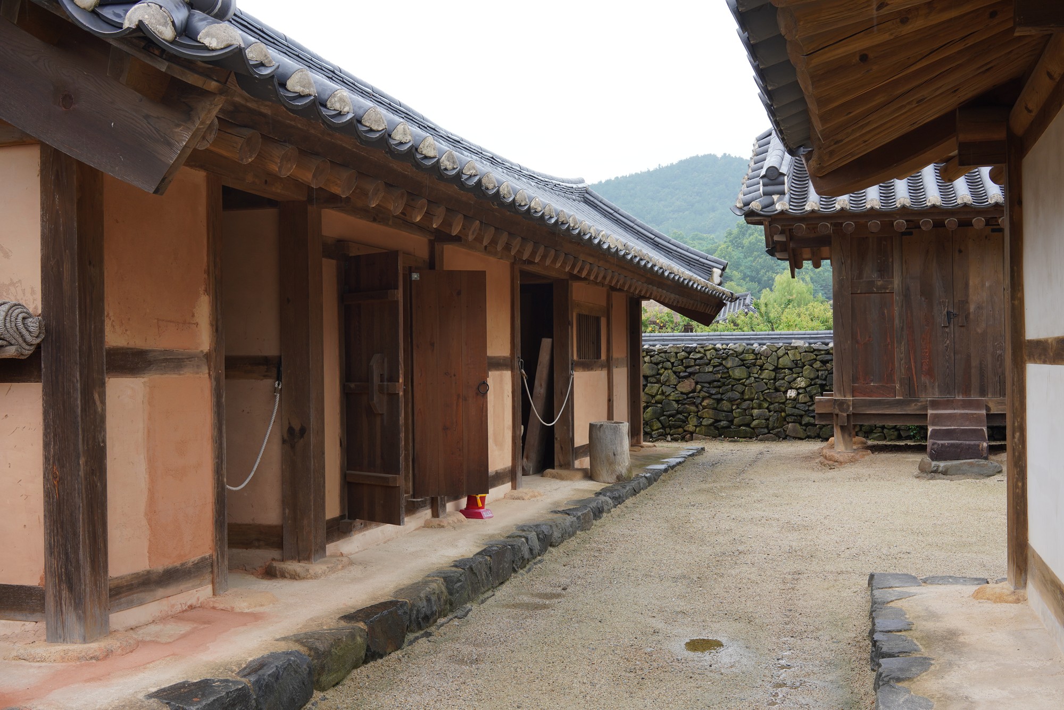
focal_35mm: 35
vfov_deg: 37.9
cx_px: 532
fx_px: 1035
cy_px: 355
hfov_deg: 54.4
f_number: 9
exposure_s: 1/80
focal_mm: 35
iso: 200
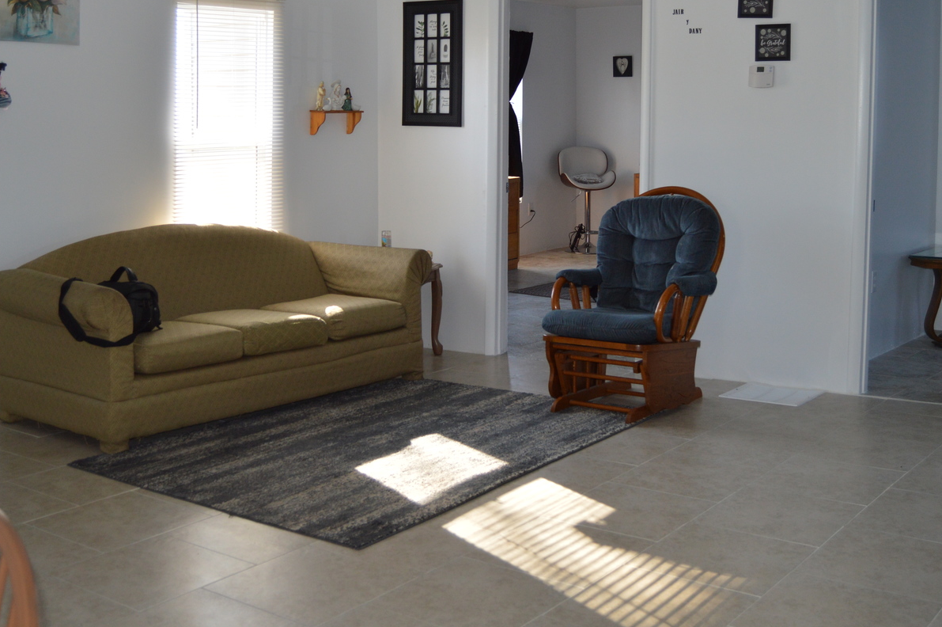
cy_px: 213
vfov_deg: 29.6
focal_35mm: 45
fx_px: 1176
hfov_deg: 43.6
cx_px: 453
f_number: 4
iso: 400
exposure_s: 1/80
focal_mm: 22
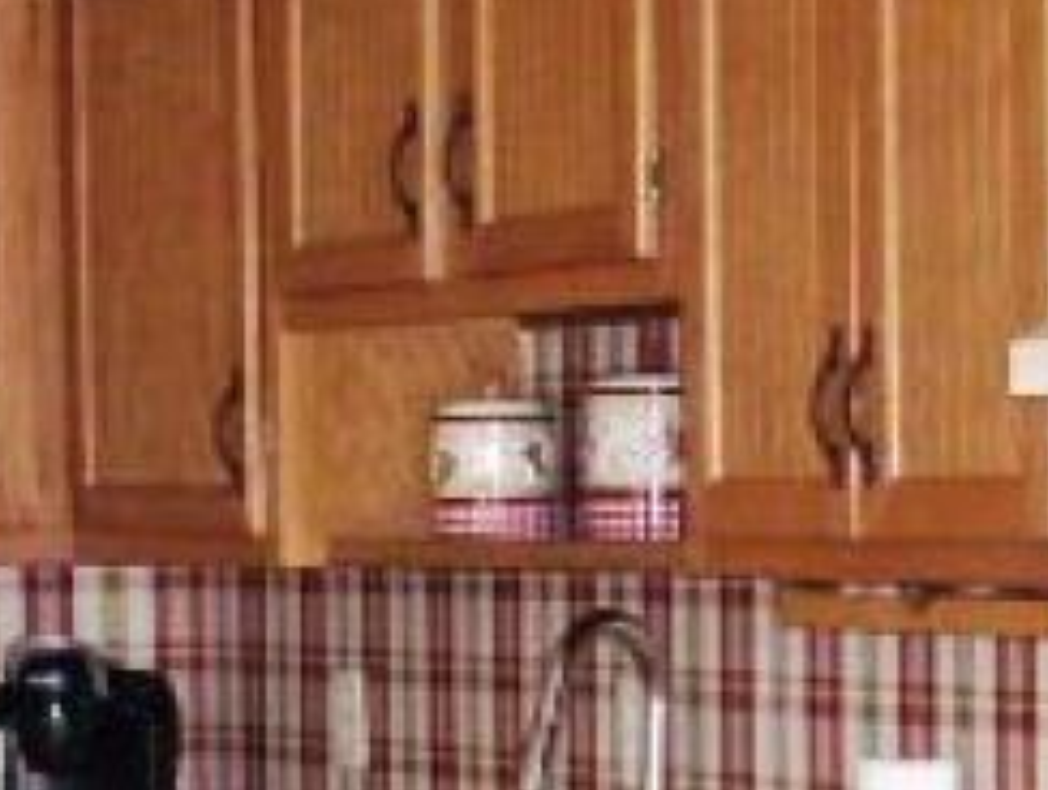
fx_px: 4702
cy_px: 938
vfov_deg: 9.5
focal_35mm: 155
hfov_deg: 12.7
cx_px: 627
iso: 400
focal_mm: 6.2
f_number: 2.8
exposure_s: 1/60
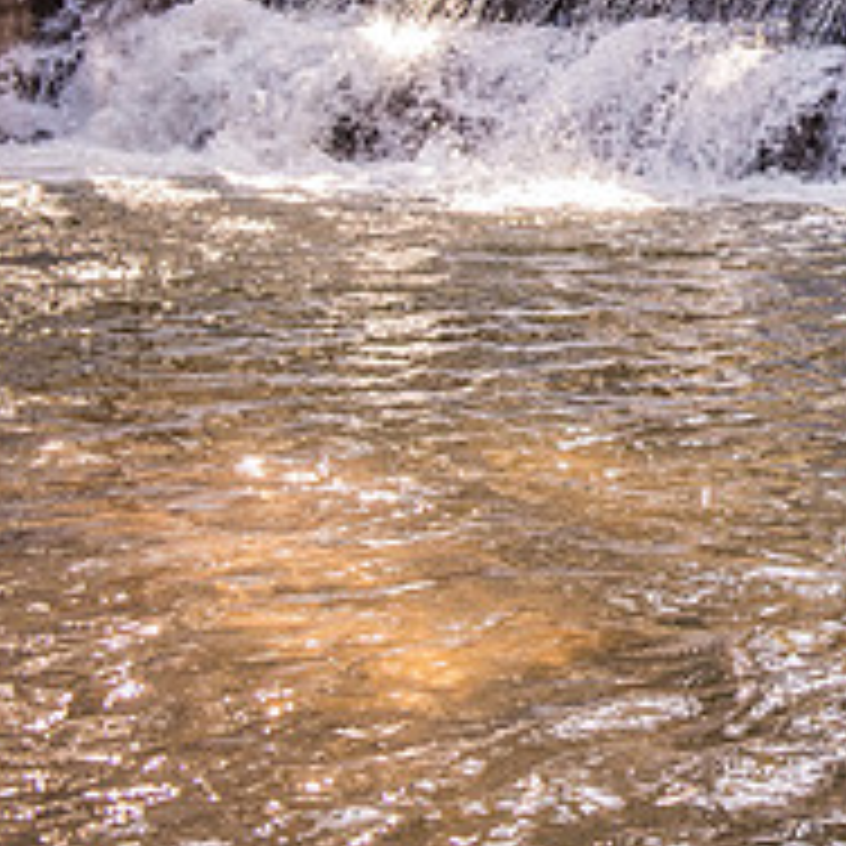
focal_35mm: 92
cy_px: -7
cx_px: 1138
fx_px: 2544
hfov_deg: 17.6
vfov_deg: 18.4
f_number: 5
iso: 1600
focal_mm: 35
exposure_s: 1/200
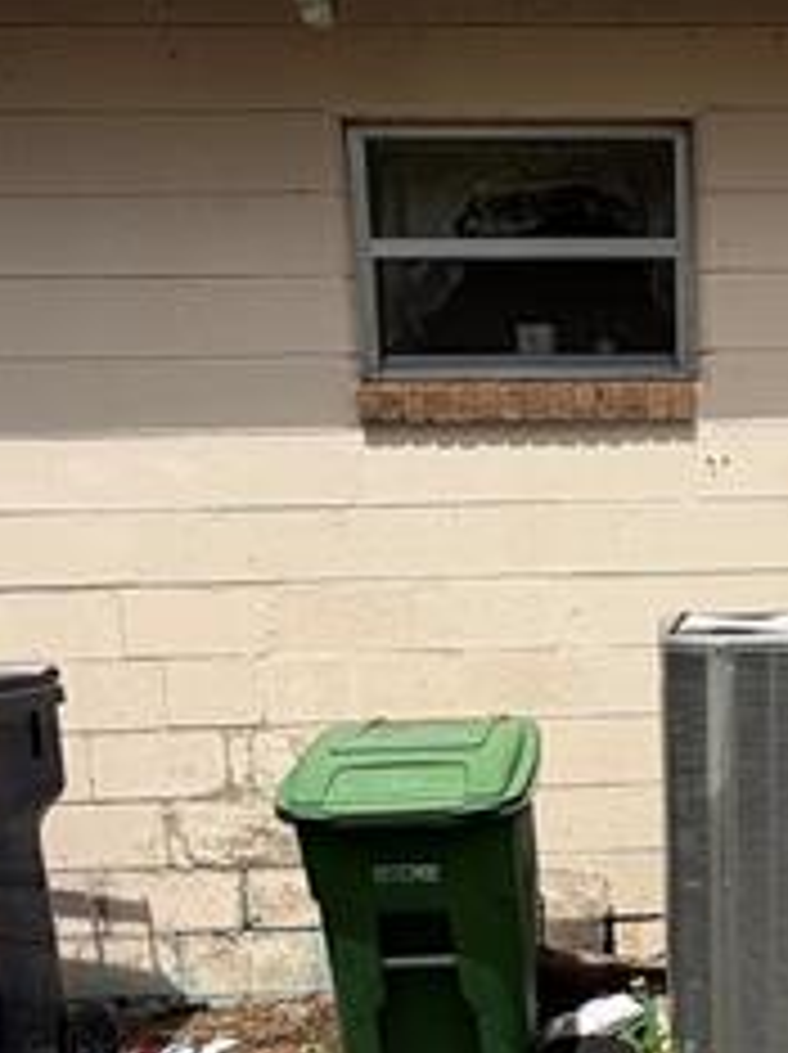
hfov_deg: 30.1
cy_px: 850
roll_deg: +0.3
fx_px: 1399
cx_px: 716
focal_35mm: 46
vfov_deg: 39.6
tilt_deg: -10.9
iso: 20
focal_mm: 2.22
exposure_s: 1/1068
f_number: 2.2
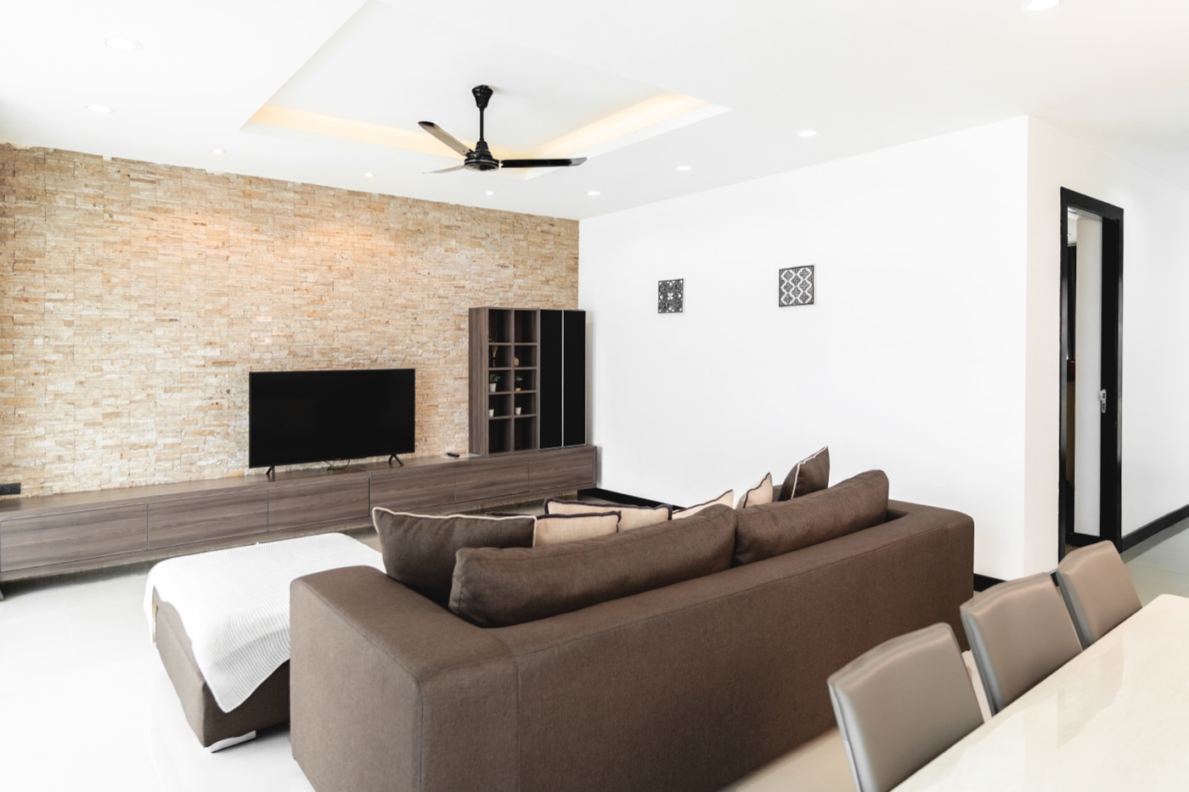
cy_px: 396
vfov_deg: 70.4
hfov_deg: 93.3
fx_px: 561
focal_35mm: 17
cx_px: 594
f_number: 2.8
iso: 800
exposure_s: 1/80
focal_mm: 17
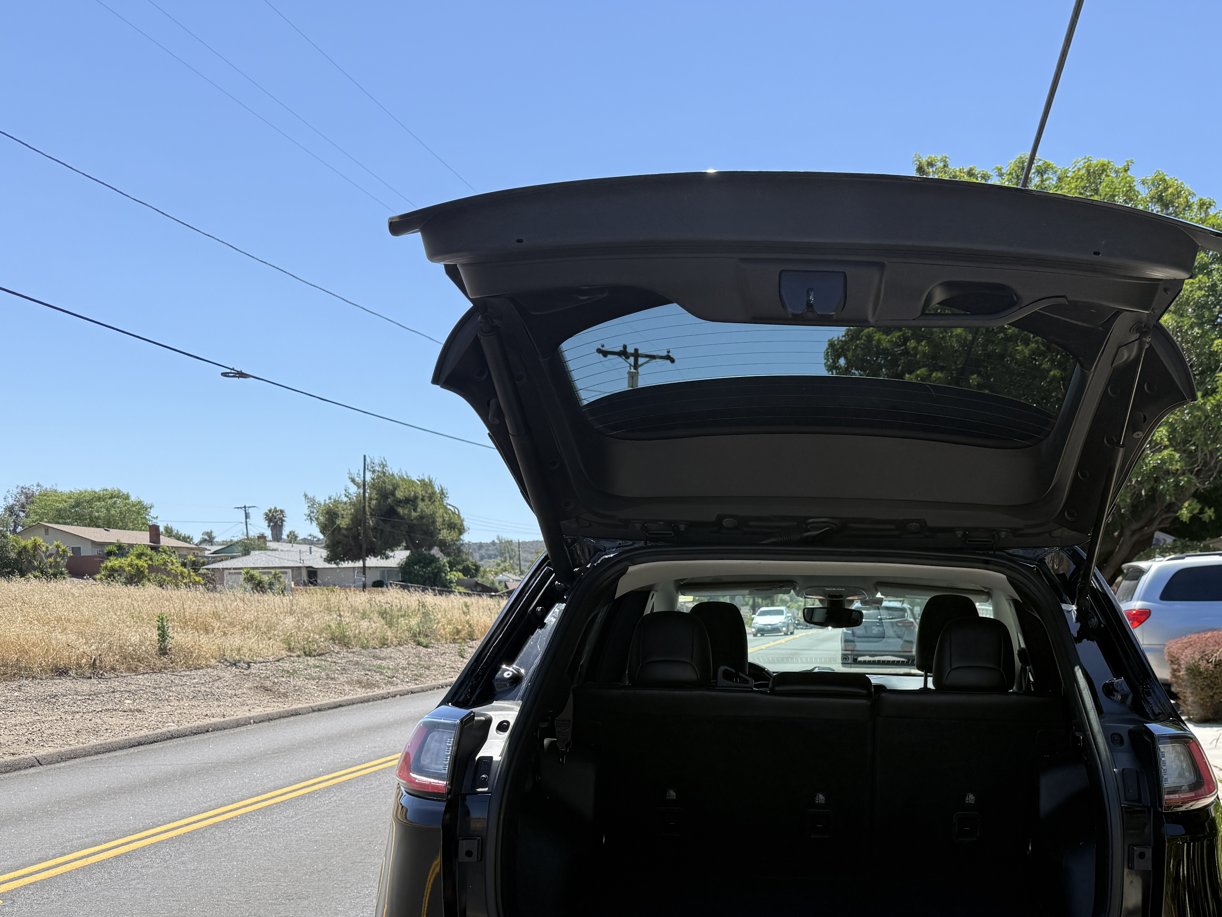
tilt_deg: -2.7
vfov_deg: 37.6
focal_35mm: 37
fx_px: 1306
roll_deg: +0.3
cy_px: 700
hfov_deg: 48.8
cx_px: 869
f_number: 1.78
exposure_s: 1/2445
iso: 80
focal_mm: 6.76
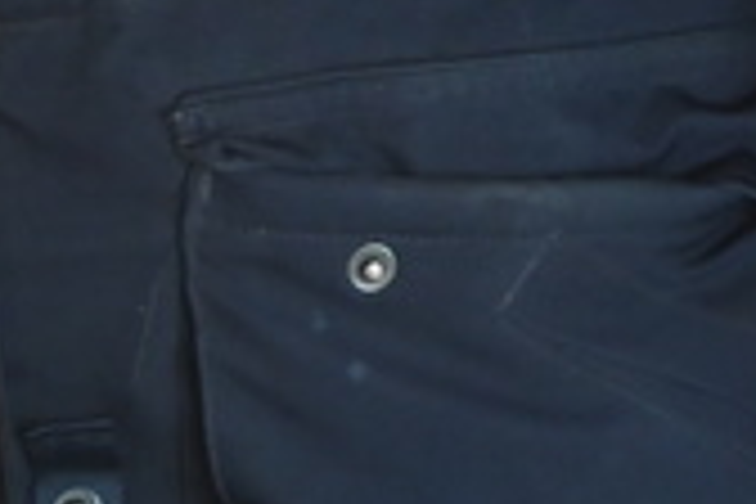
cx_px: 1858
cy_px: -1377
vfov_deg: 4.9
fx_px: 5439
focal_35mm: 259
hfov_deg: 7.4
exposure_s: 1/125
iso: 2200
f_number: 4
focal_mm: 34
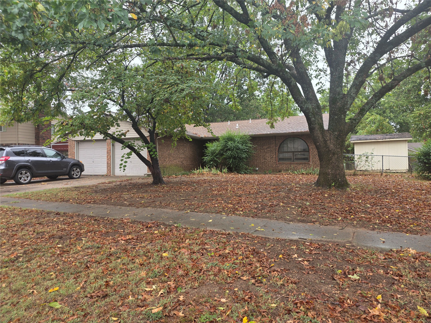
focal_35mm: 23
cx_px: 216
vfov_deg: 58.9
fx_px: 286
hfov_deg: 73.9
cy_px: 162
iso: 32
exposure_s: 1/180
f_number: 1.7
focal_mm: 6.25
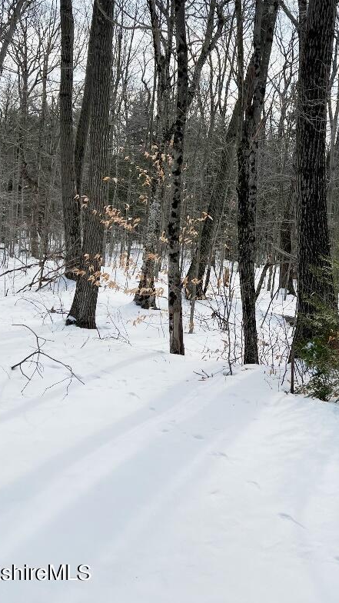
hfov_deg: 31.5
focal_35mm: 37
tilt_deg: -1.1
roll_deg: -3.1
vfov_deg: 53.2
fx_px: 591
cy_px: 214
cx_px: 248
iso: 50
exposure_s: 1/3077
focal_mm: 5.7
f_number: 1.5
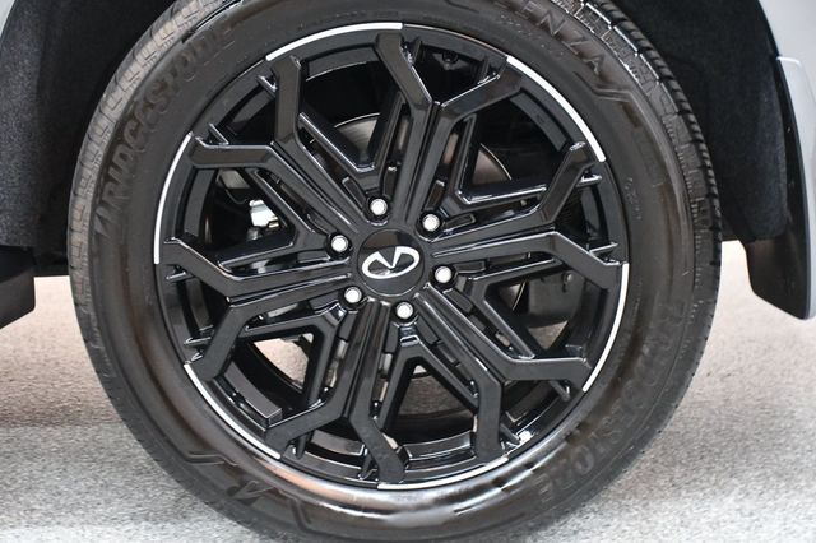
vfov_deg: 21.5
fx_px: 1427
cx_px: 408
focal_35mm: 63
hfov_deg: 31.9
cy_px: 272
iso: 8000
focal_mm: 42
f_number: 4.5
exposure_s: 1/60
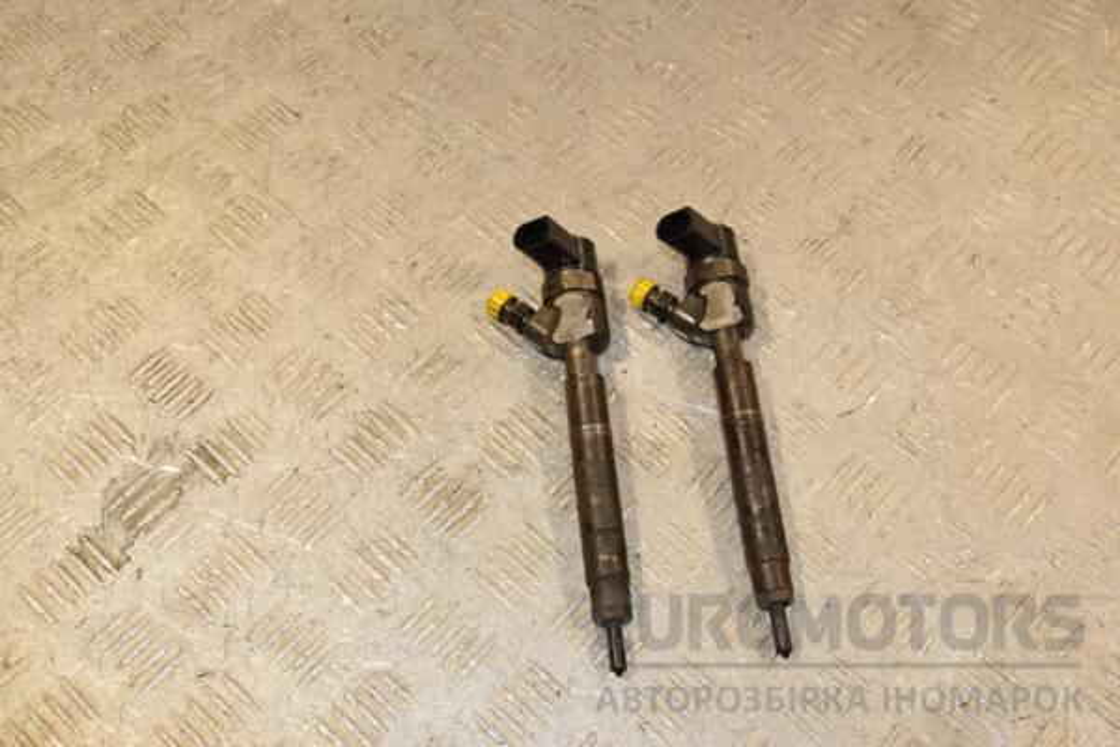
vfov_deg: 31.9
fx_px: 1307
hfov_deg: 46.4
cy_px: 374
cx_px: 560
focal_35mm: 42
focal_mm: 28
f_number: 8
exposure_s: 1/200
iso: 800
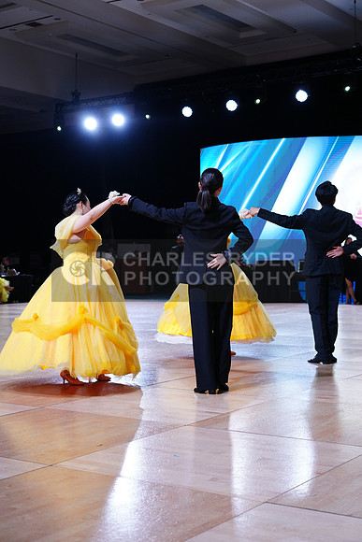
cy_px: 271
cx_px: 181
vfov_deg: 37.5
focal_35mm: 53
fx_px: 799
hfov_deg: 25.5
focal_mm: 53
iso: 1250
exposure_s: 1/500
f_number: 4
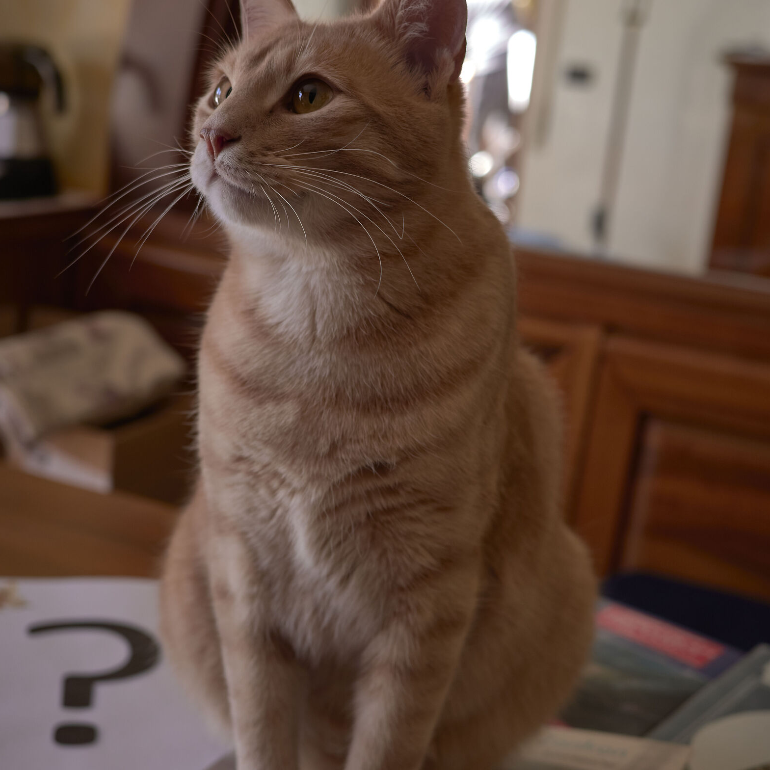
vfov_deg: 32.8
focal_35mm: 52
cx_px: 382
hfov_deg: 32.8
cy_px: 425
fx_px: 1309
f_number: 2.8
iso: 200
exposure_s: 1/40
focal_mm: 26
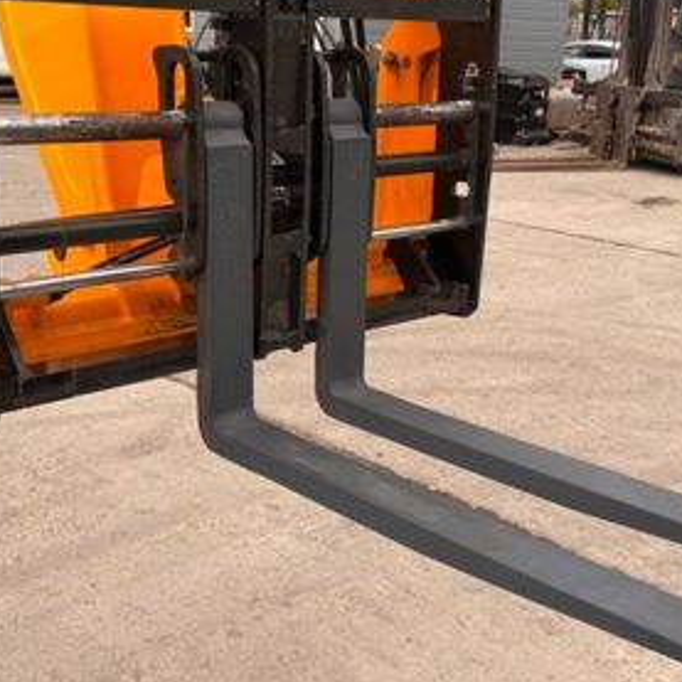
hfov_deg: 36.8
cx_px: 305
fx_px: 1025
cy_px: 261
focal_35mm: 46
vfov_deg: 36.6
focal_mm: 6.76
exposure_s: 1/2525
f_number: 1.78
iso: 80
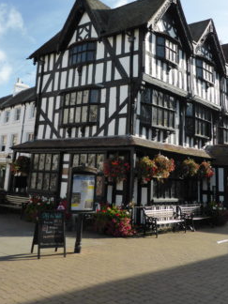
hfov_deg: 38.7
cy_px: 88
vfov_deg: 48.8
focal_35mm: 37
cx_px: 115
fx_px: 325
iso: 160
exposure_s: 1/800
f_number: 3.3
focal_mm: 4.4
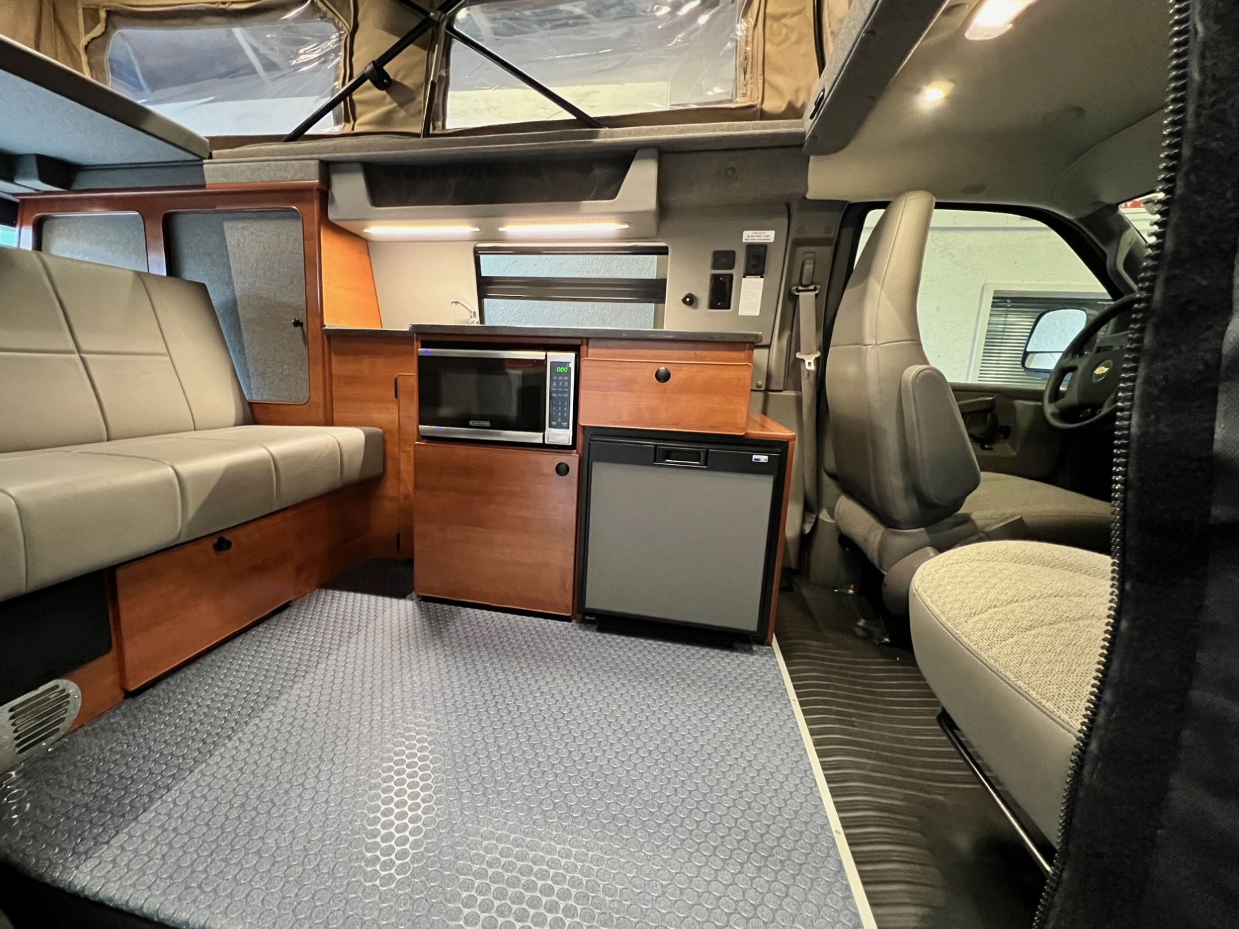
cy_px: 462
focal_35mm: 14
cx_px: 572
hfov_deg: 101.9
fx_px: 501
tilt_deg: -9.8
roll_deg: -2.2
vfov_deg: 85.7
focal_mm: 1.57
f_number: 1.8
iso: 1000
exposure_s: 1/40
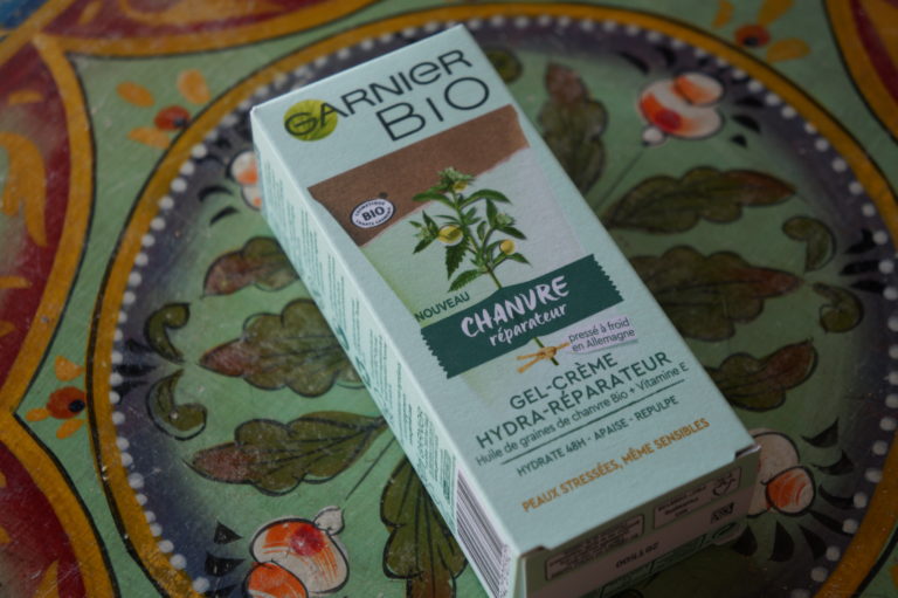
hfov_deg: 28.1
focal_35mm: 72
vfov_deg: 18.9
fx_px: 1795
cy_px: 299
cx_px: 449
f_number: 5
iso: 200
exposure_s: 1/160
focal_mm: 48
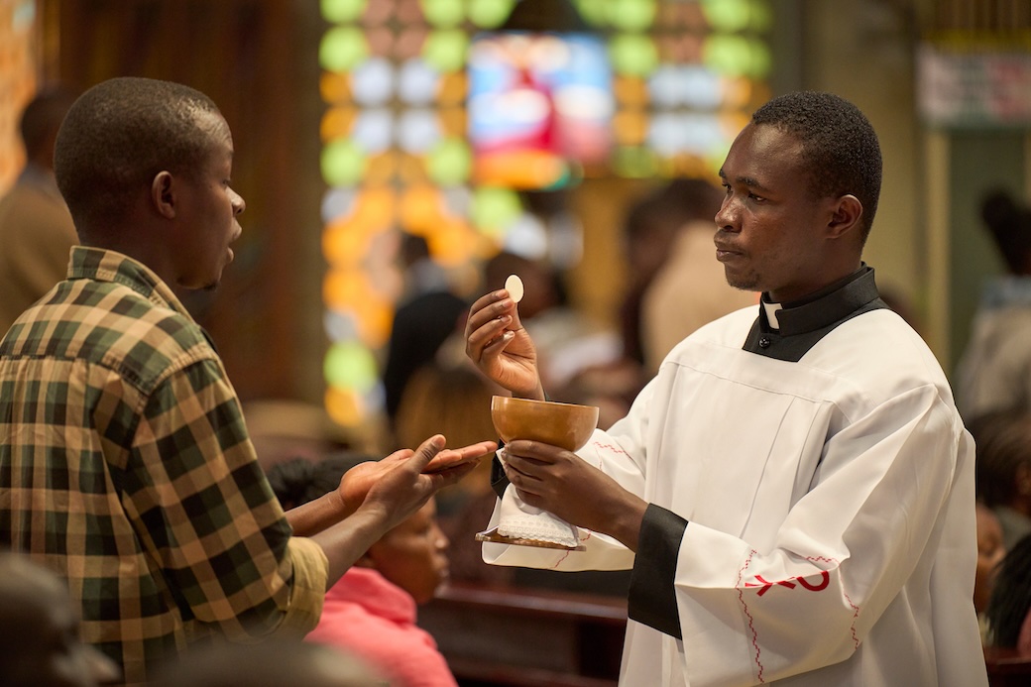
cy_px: 344
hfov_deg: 10.3
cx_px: 516
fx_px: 5726
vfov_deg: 6.9
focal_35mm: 200
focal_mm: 200
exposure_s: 1/250
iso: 2000
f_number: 2.8
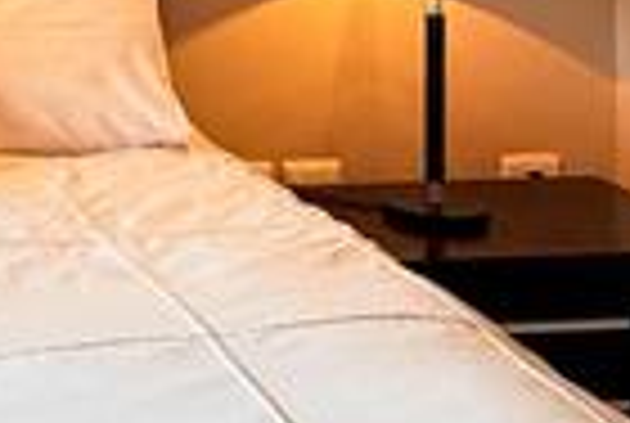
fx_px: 1456
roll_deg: +0.7
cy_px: -230
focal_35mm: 83
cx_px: -171
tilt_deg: +1.1
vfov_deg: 15.2
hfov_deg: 22.1
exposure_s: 1/100
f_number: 2.2
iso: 160
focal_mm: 2.22
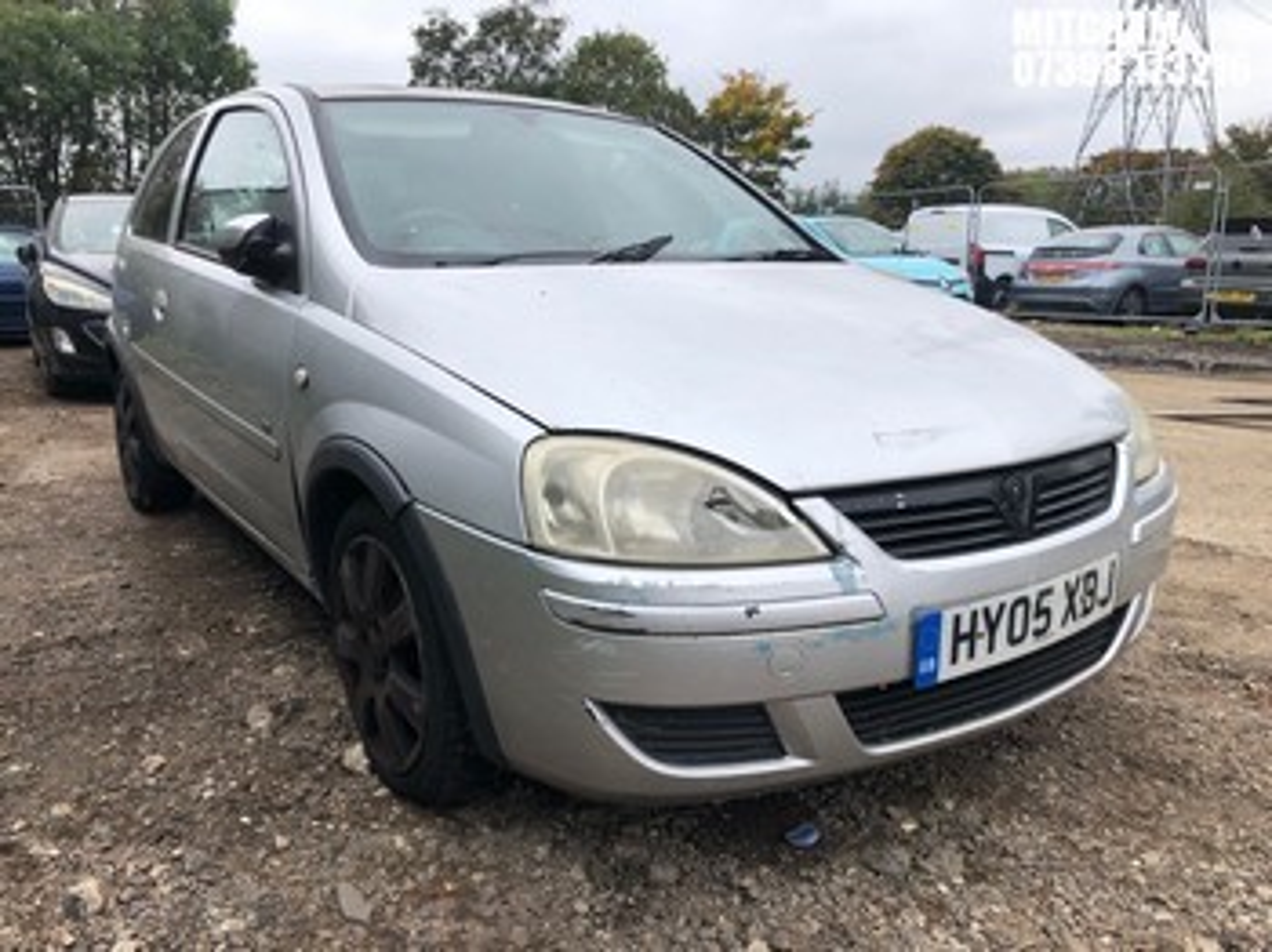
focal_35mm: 28
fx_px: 1028
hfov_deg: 63.5
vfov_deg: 49.7
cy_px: 476
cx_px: 636
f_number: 1.8
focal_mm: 4
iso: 20
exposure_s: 1/600
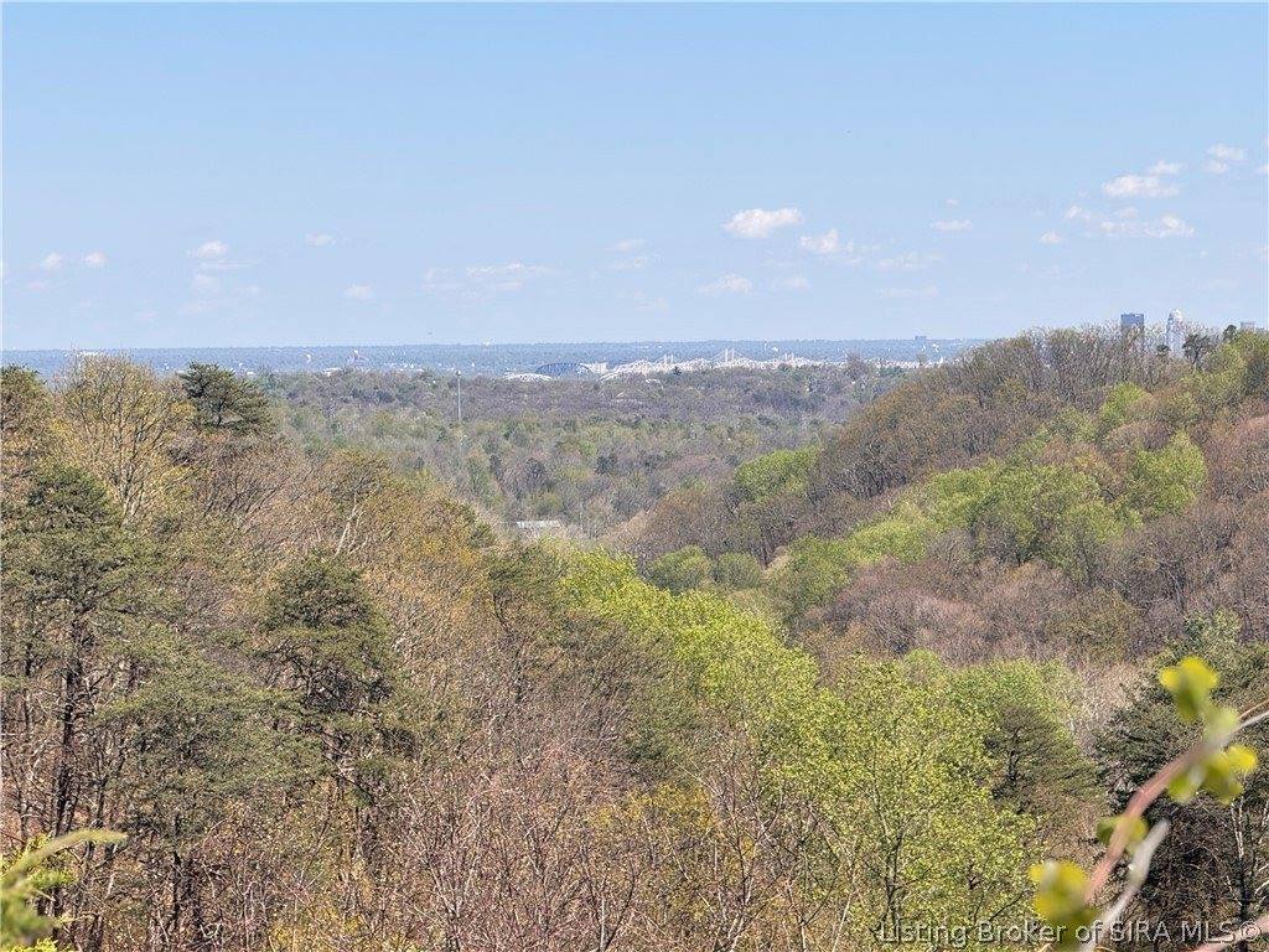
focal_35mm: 120
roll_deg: +0.5
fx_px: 4399
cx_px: 634
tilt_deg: -2.4
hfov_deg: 16.4
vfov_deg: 12.3
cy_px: 476
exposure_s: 1/759
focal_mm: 15.66
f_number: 2.8
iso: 50
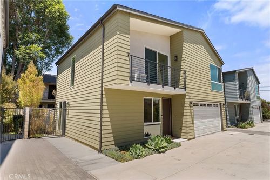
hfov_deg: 86.9
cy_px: 90
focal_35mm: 19
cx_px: 135
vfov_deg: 64.5
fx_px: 142
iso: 320
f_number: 9
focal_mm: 19
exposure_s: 1/640
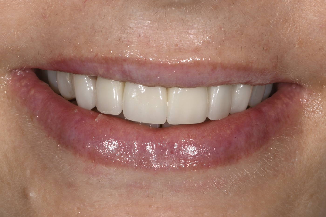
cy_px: 108
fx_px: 1150
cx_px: 163
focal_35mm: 127
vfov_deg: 10.8
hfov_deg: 16.1
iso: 100
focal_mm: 85
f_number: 36
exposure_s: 1/30
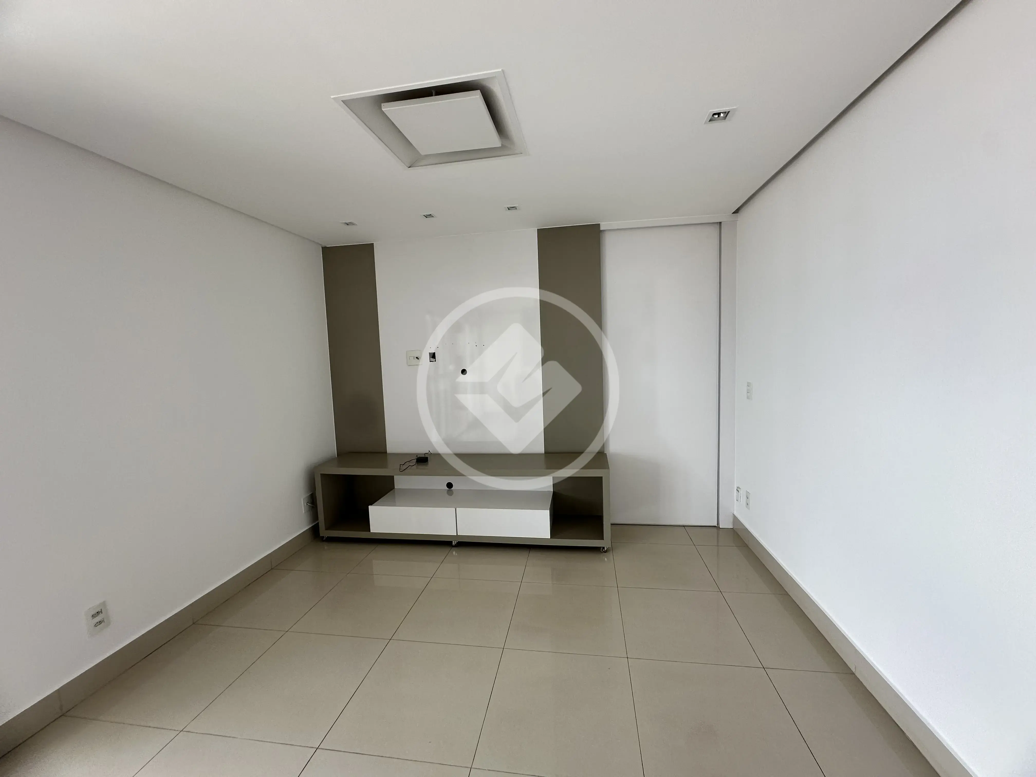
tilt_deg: -5.4
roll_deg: +1.4
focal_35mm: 14
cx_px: 518
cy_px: 388
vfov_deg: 85.7
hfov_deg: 102.1
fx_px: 419
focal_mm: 2.22
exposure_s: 1/99
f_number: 2.2
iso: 64
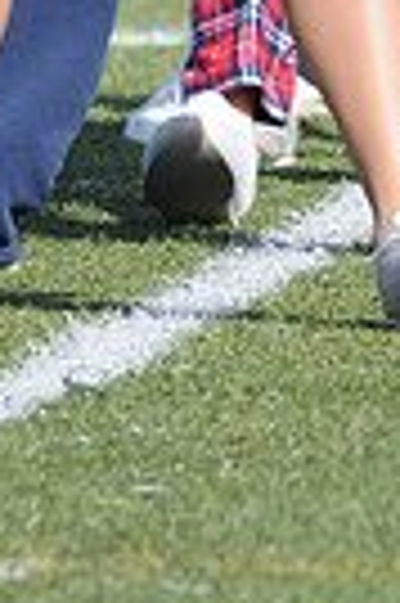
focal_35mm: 1948
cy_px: -544
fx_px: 32548
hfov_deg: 0.7
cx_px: 434
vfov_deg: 1.1
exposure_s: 1/500
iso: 200
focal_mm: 300
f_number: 7.1
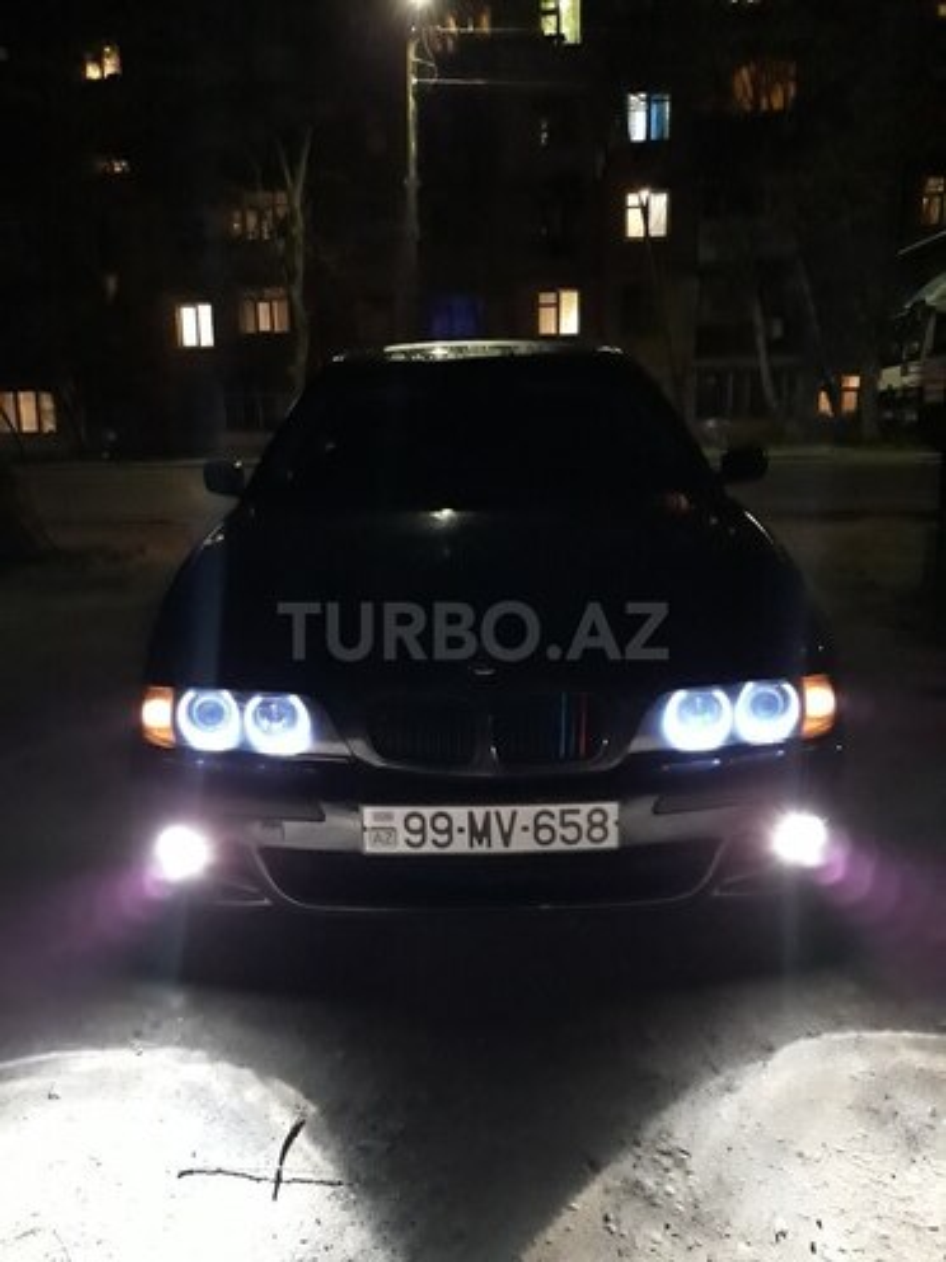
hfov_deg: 51.4
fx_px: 984
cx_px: 473
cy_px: 631
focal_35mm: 27
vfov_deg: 65.3
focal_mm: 3.71
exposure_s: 1/10
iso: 800
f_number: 1.7
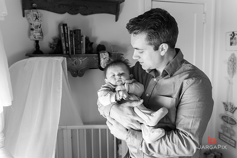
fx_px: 230
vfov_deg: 37.9
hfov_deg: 54.4
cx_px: 118
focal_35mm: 35
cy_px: 79
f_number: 3.2
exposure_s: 1/200
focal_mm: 35
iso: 1600
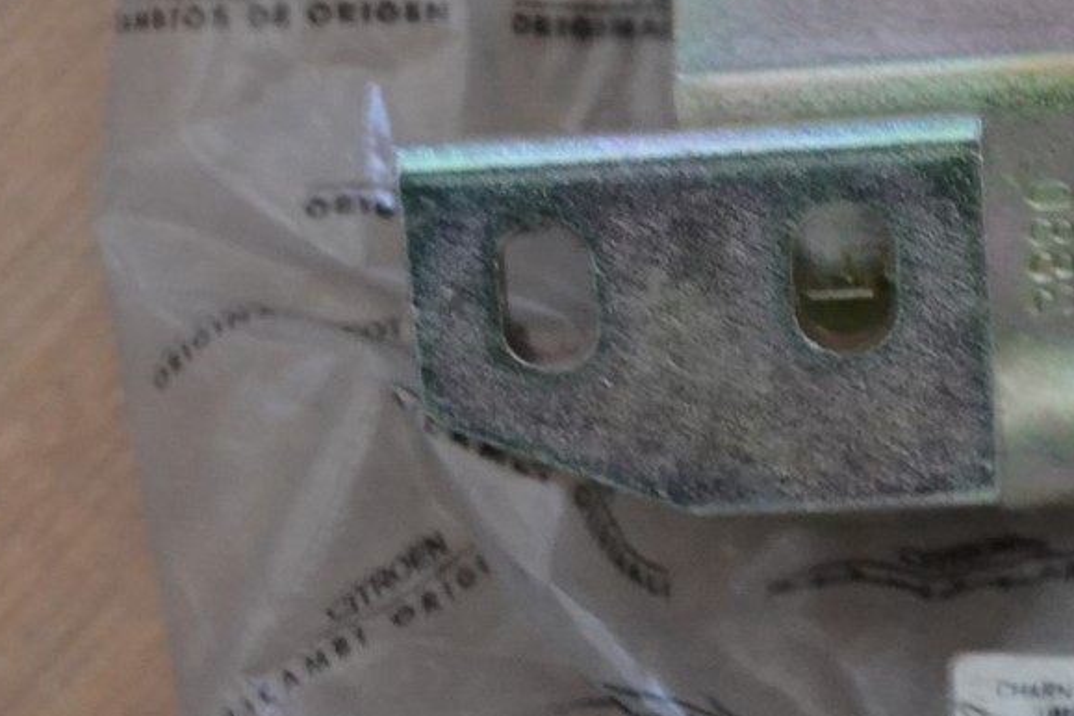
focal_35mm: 154
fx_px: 4594
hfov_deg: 13.3
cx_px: 844
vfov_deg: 8.9
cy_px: 377
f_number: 5.3
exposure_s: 1/5
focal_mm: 44
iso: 3200
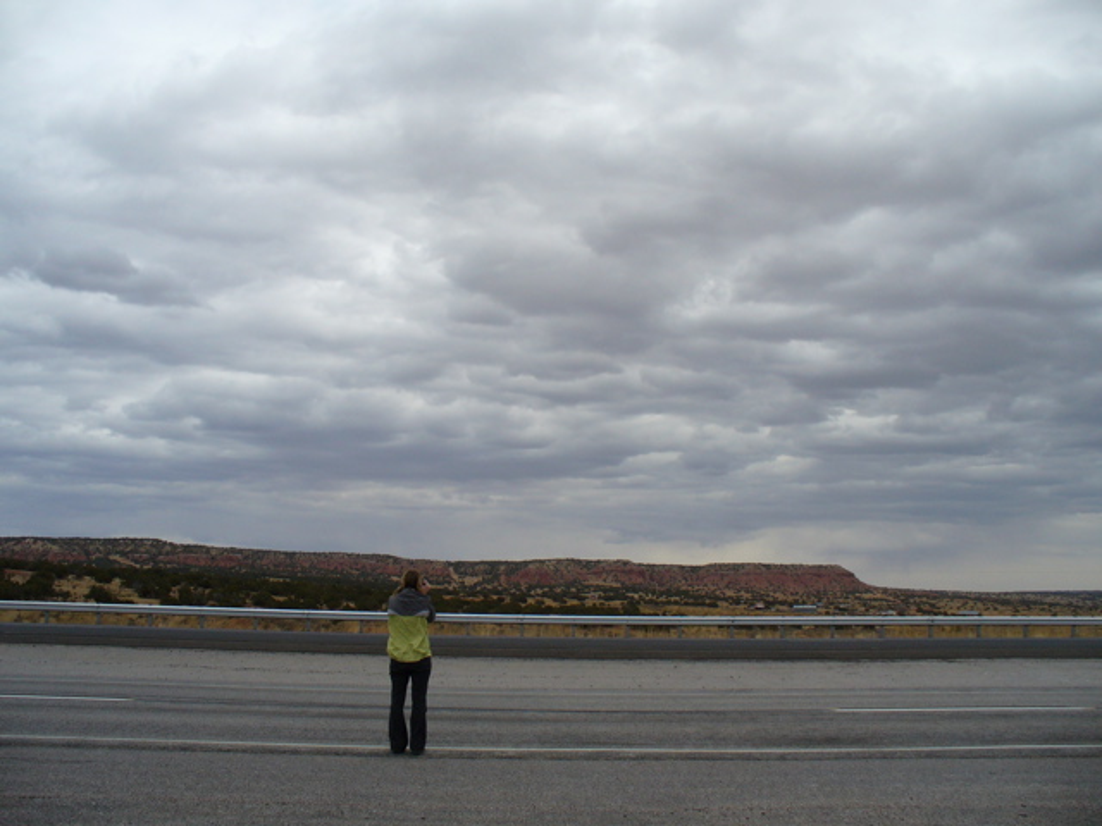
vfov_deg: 38.7
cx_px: 551
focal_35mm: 37
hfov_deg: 50.1
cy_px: 413
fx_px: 1178
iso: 80
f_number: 5.6
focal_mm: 6.1
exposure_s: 1/500
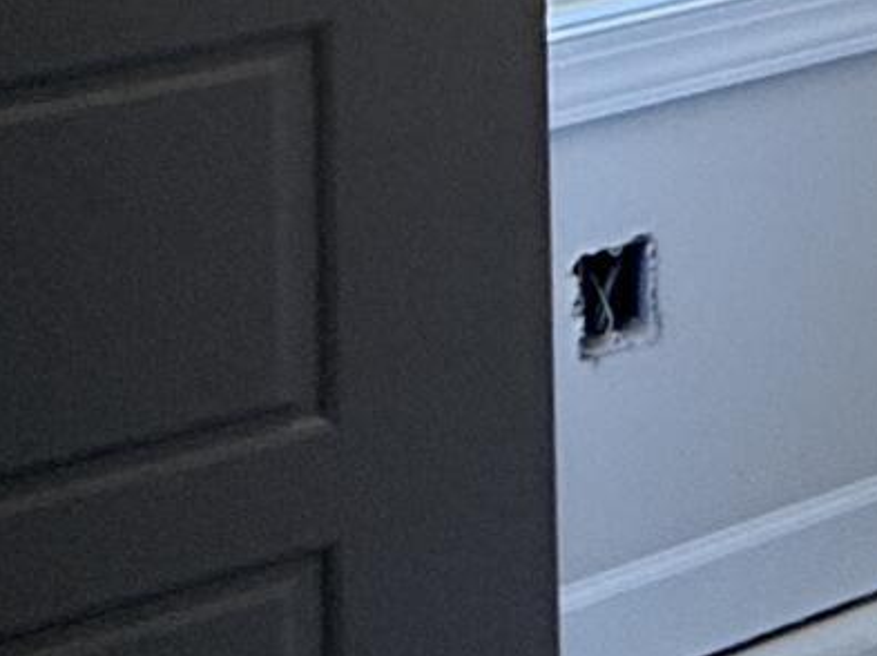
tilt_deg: +2.4
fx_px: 2708
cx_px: 2720
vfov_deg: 10.9
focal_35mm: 107
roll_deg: -0.1
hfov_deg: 10.9
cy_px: -1078
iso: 64
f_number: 2.2
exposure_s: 1/69
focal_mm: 2.22
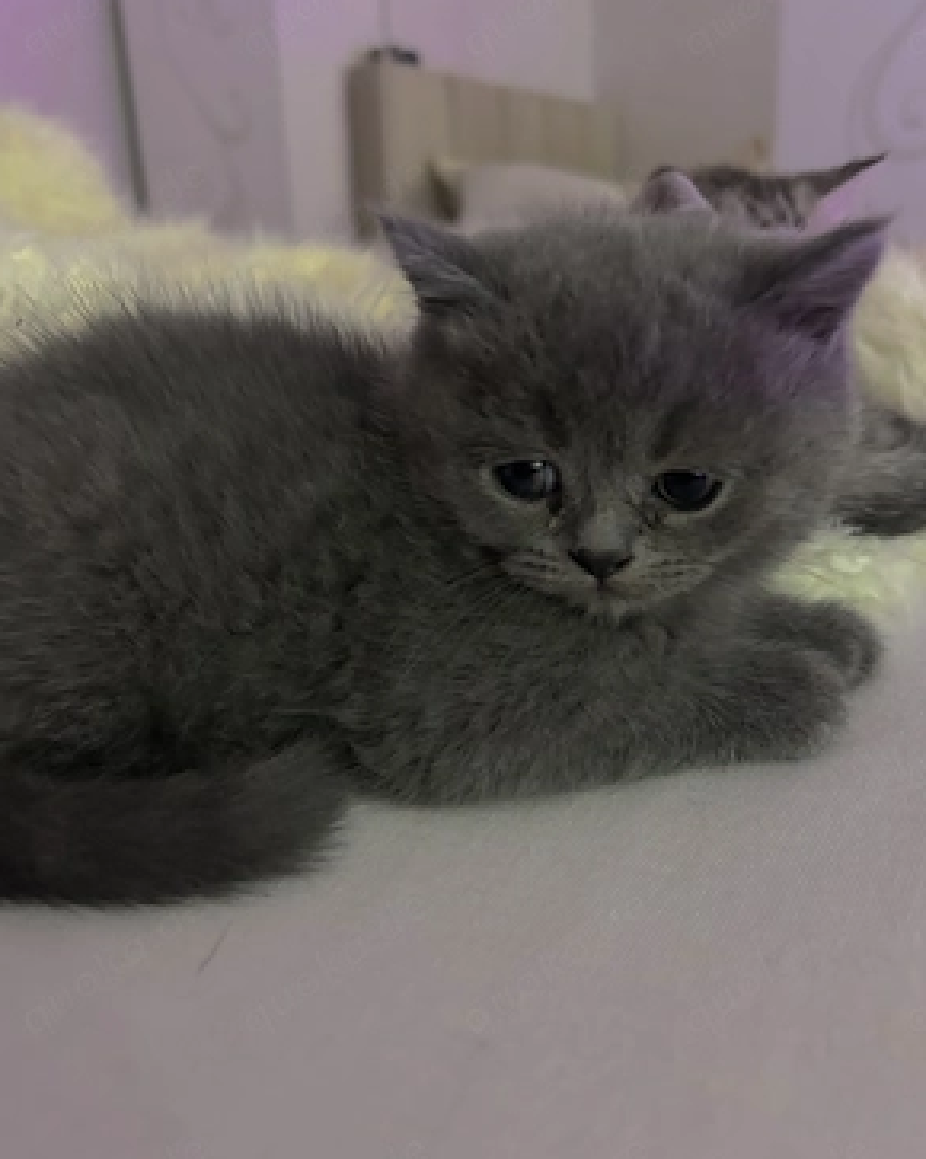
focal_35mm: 28
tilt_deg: -20.4
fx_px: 960
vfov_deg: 62.1
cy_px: 524
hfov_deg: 51.5
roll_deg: +3.0
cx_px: 450
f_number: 1.5
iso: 640
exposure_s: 1/29
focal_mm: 5.7
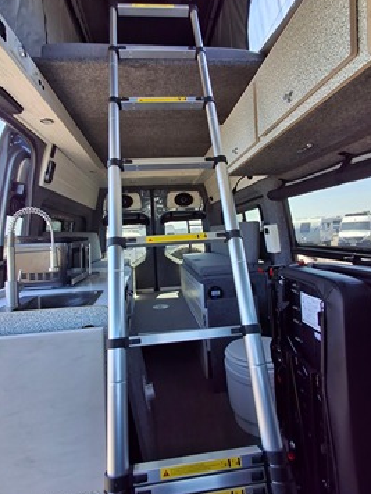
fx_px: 257
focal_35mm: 18
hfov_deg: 71.5
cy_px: 235
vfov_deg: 87.7
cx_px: 172
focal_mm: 1.64
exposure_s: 1/156
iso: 40
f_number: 2.2
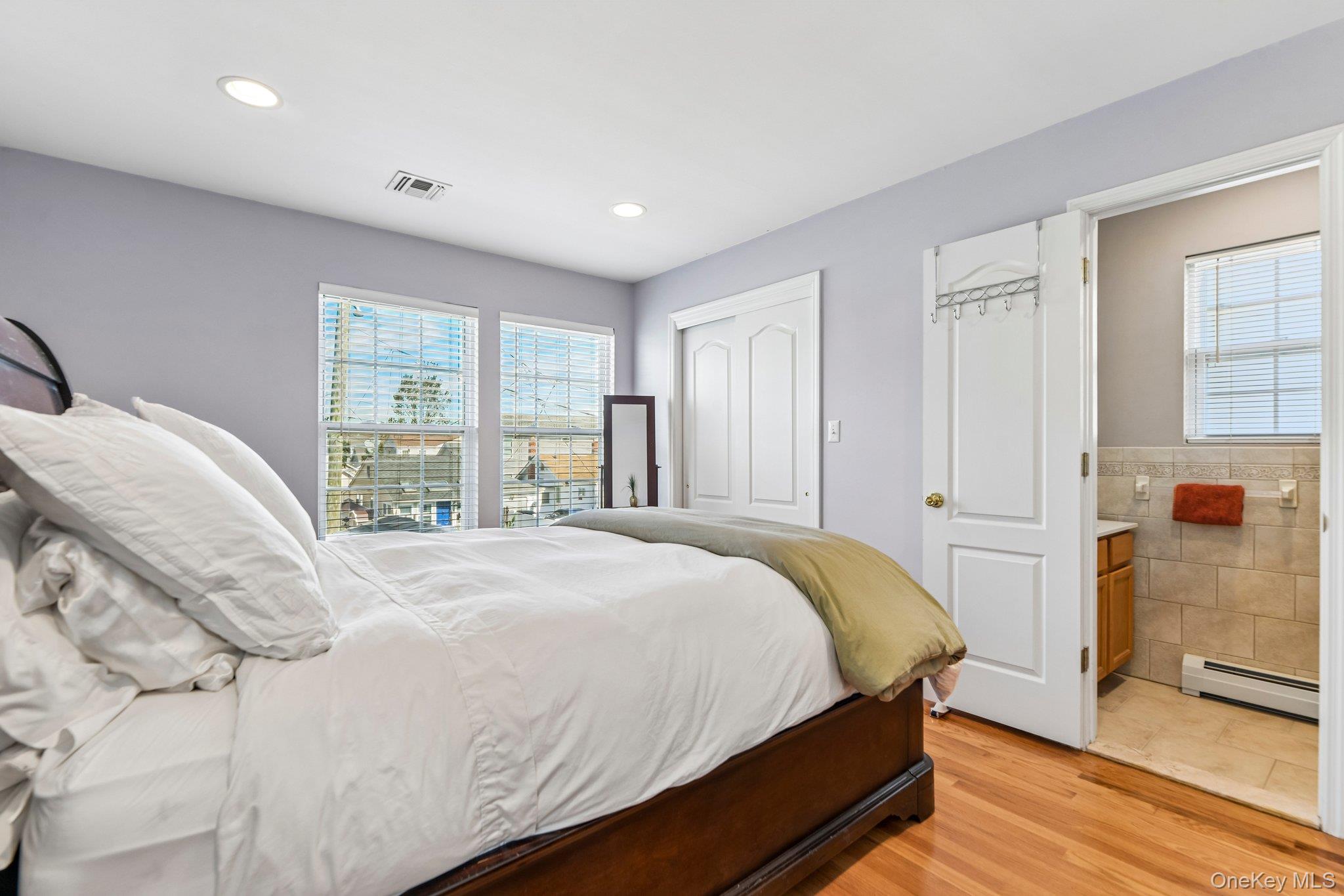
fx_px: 597
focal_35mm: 16
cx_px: 672
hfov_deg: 96.7
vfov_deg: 73.7
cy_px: 448
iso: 250
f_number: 9
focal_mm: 16
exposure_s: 1/30
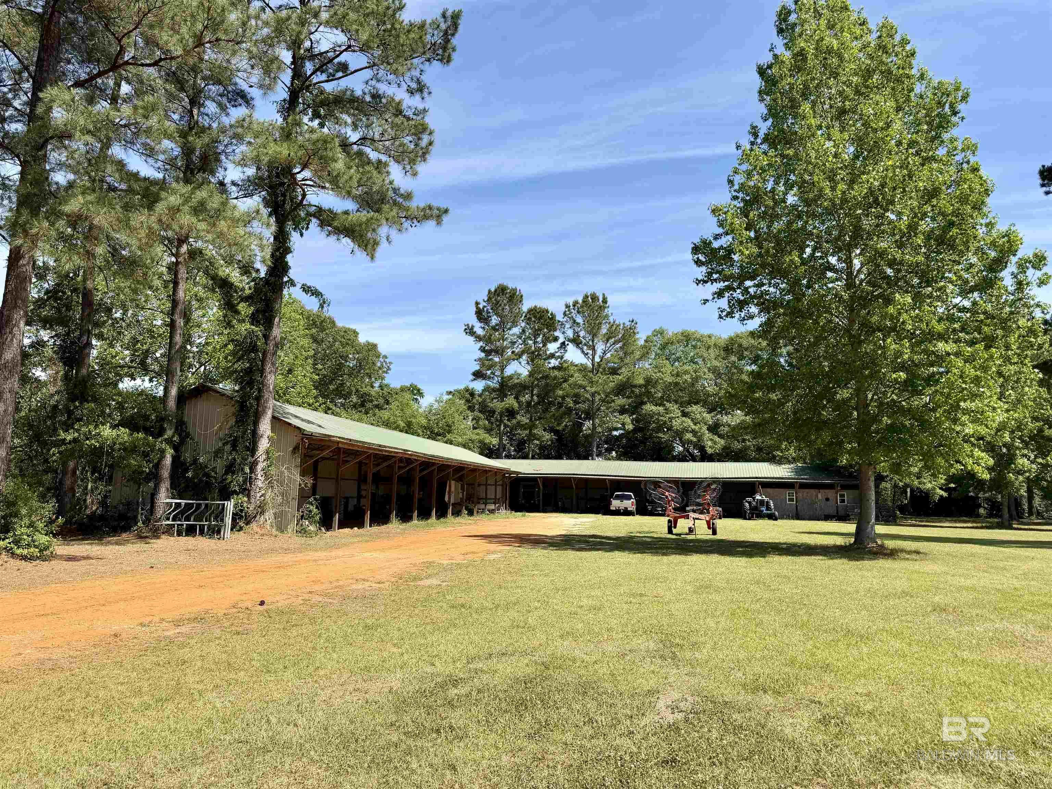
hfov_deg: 71.6
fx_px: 729
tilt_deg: +6.9
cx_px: 526
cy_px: 394
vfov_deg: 56.8
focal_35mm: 24
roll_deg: -1.5
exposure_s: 1/3759
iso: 80
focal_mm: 6.76
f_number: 1.78
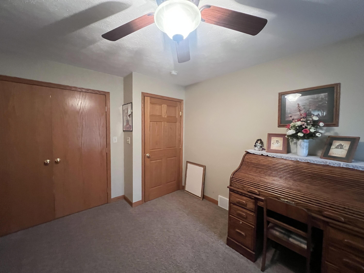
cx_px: 182
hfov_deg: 106.2
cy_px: 136
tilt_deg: -2.3
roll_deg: +0.4
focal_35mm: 13
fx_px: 137
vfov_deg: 89.9
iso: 1000
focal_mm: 1.57
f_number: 1.8
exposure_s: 1/60
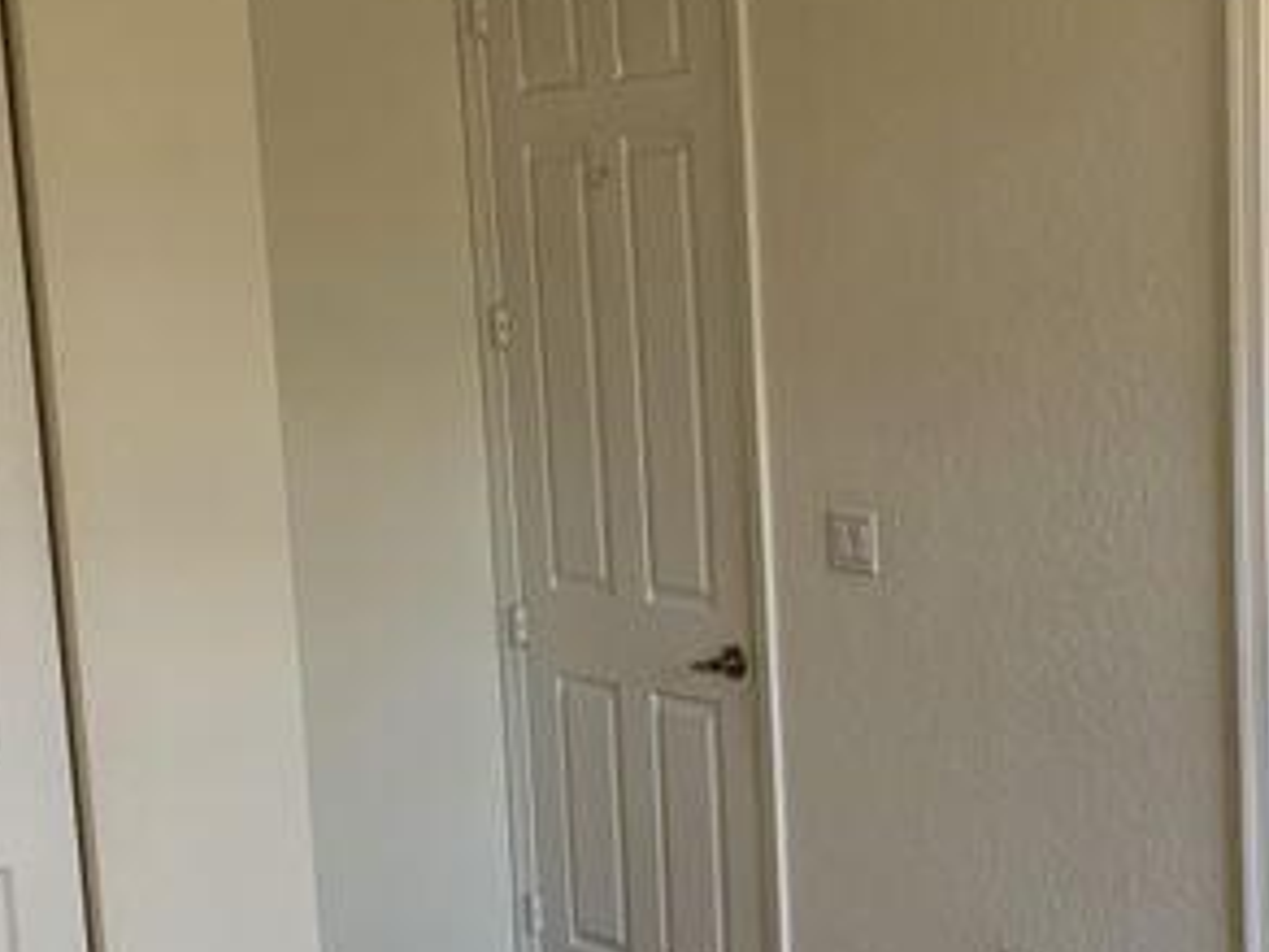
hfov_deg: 33.2
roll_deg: +1.9
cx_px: 939
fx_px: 2090
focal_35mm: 57
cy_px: 561
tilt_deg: -9.4
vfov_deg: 25.6
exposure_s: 1/84
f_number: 1.8
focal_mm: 4.25
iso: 100
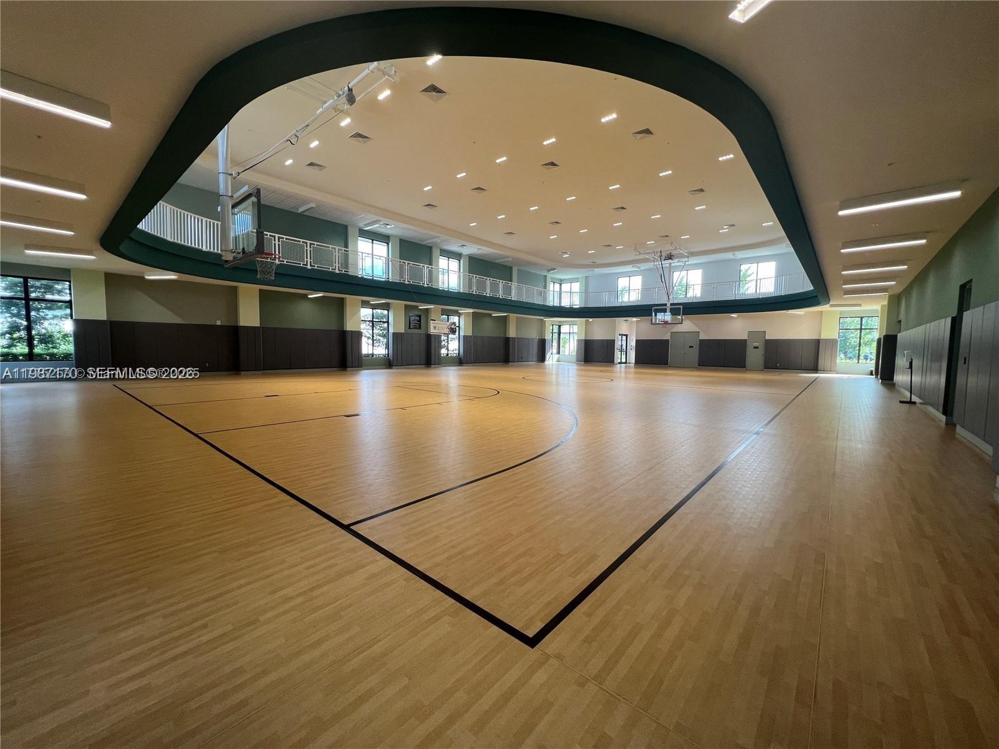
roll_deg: -1.0
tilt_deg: -4.9
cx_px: 500
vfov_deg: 89.9
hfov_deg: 106.2
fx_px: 375
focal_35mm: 13
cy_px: 374
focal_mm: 1.57
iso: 64
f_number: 1.8
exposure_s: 1/120
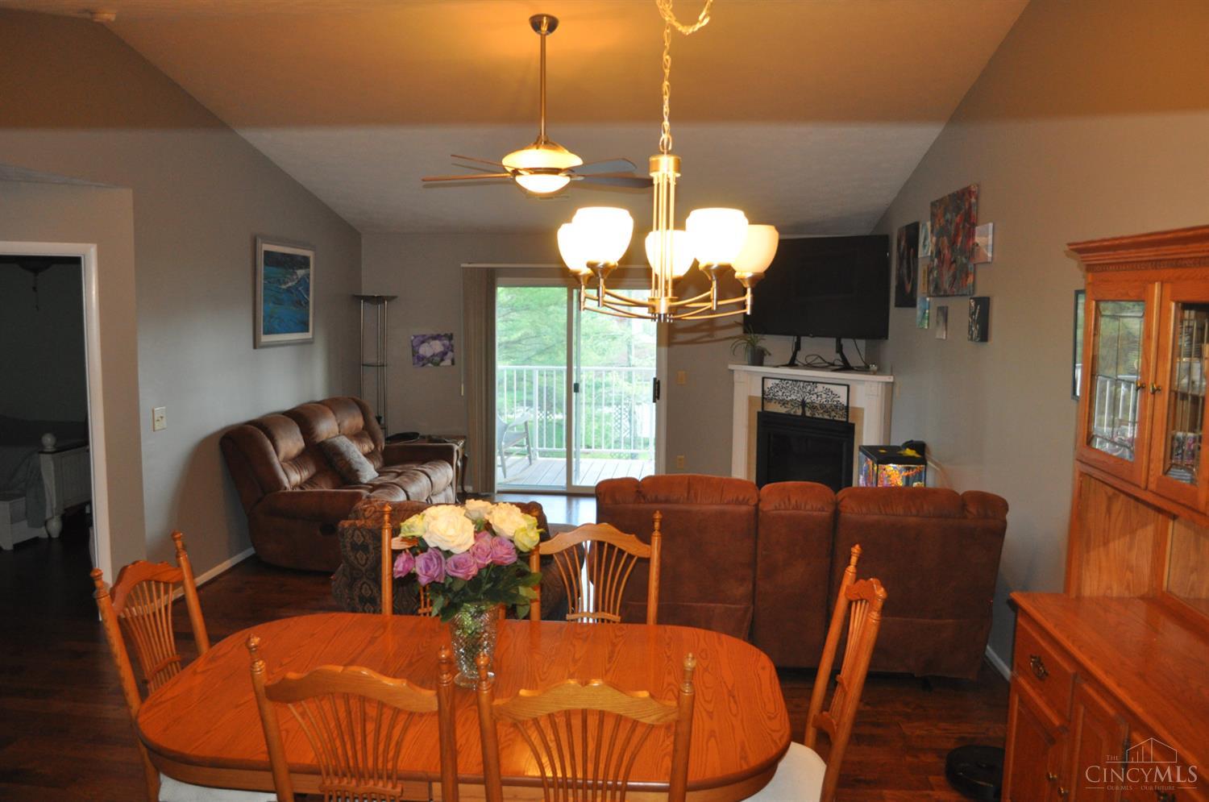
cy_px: 401
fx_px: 905
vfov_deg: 47.8
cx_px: 604
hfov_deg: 67.5
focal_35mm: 27
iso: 800
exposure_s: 1/60
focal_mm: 18
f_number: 3.5
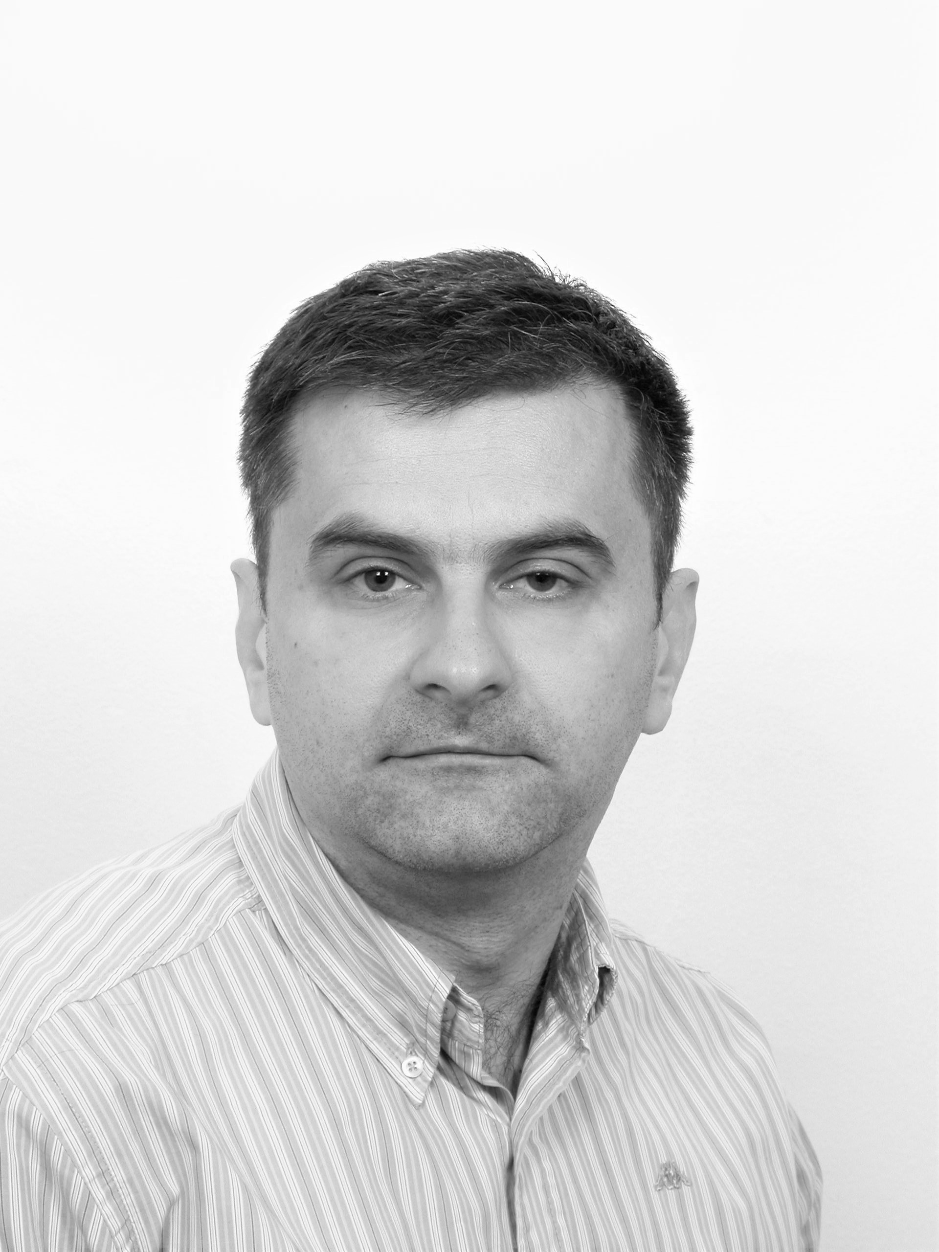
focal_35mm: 114
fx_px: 4123
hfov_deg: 13.0
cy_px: 626
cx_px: 470
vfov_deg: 17.3
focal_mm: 29.5
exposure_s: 1/60
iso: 100
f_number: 5.3
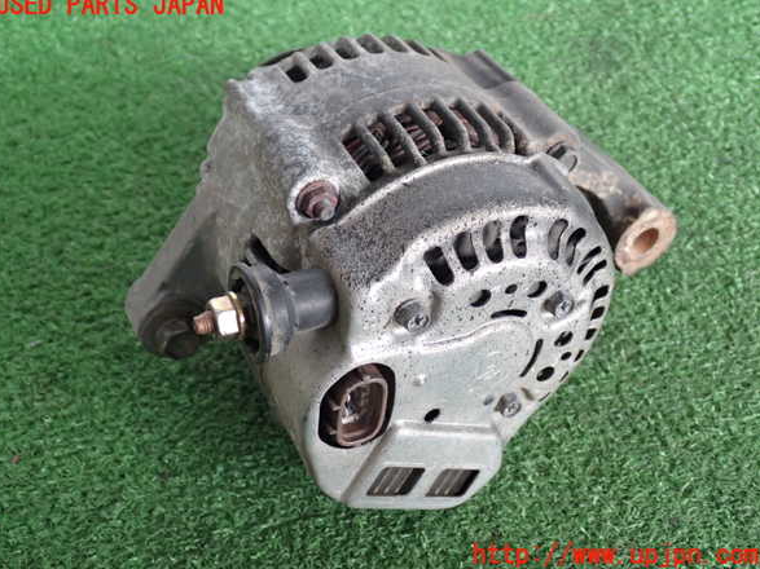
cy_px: 281
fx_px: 988
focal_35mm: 45
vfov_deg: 32.2
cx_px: 377
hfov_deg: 42.1
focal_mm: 7.84
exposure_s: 1/40
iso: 320
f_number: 2.9
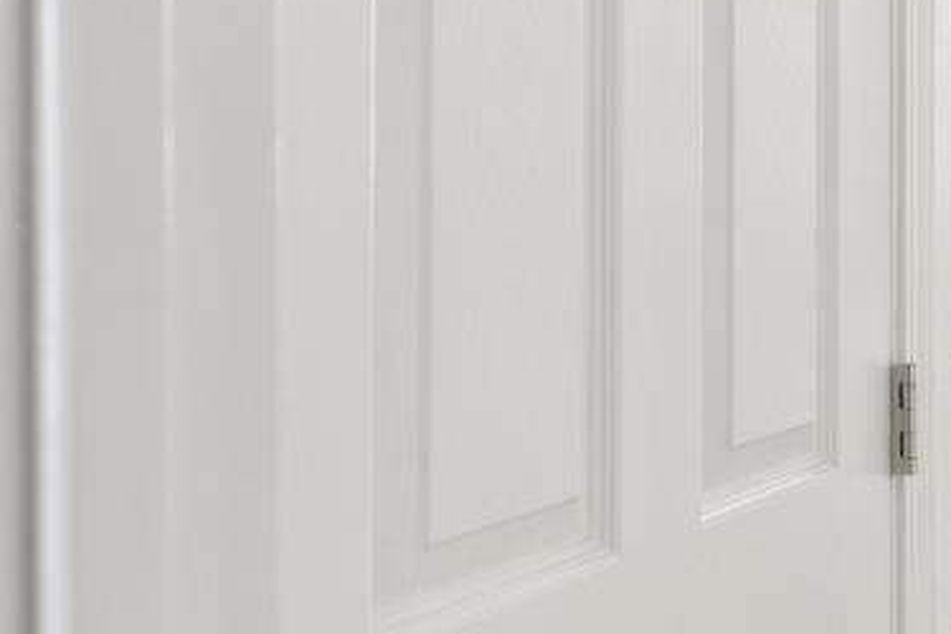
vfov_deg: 20.0
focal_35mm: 68
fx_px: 1796
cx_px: 1532
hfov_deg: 22.5
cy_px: 218
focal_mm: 17
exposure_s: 1/6
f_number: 5.6
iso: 400
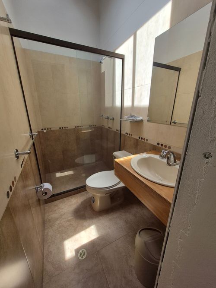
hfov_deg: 89.9
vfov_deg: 106.2
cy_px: 144
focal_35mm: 13
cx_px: 108
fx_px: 108
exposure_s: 1/536
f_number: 2.2
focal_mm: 1.74
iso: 50
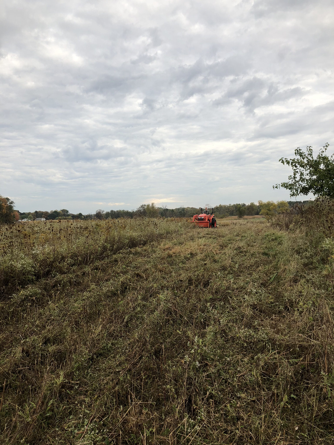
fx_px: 373
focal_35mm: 29
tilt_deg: -0.8
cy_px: 222
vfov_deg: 61.7
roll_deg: +1.9
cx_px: 167
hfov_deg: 48.2
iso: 20
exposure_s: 1/371
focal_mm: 3.99
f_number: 1.8
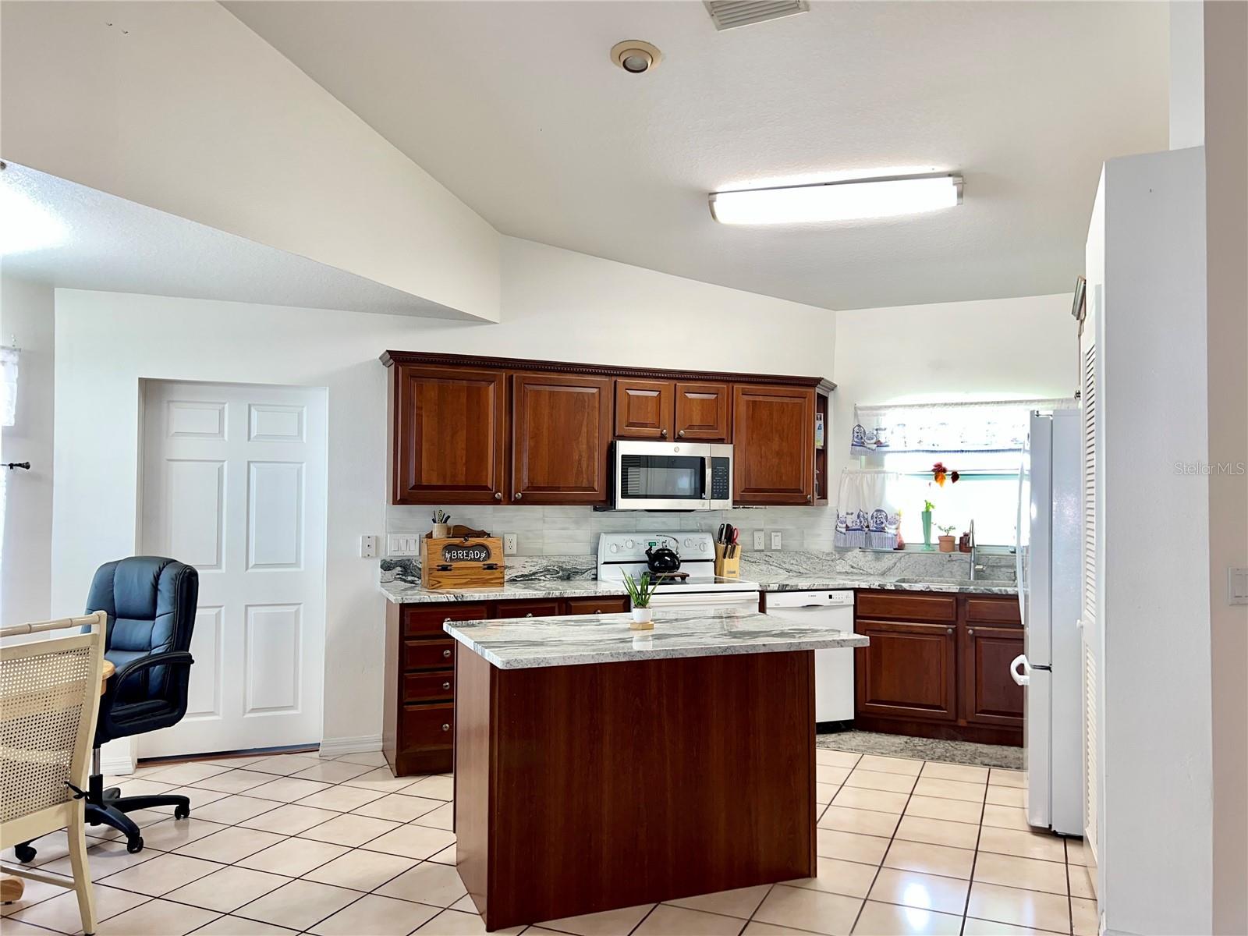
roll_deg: -0.1
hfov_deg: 67.3
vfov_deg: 53.1
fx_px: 937
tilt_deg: +1.1
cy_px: 468
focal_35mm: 26
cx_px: 624
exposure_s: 1/25
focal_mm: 5.7
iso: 32
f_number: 1.5
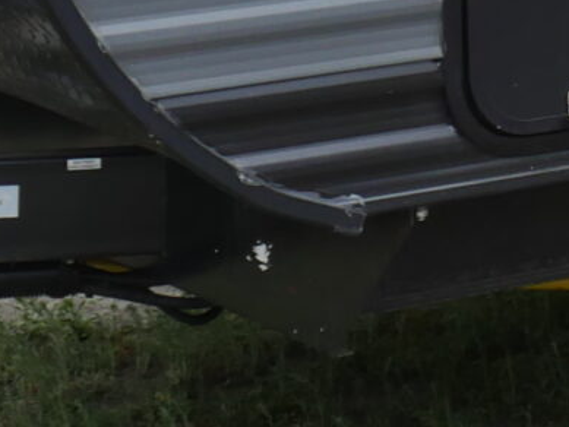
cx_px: 1701
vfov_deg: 5.7
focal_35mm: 250
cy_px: -578
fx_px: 4111
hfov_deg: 7.1
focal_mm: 19
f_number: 7.1
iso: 200
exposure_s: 1/320
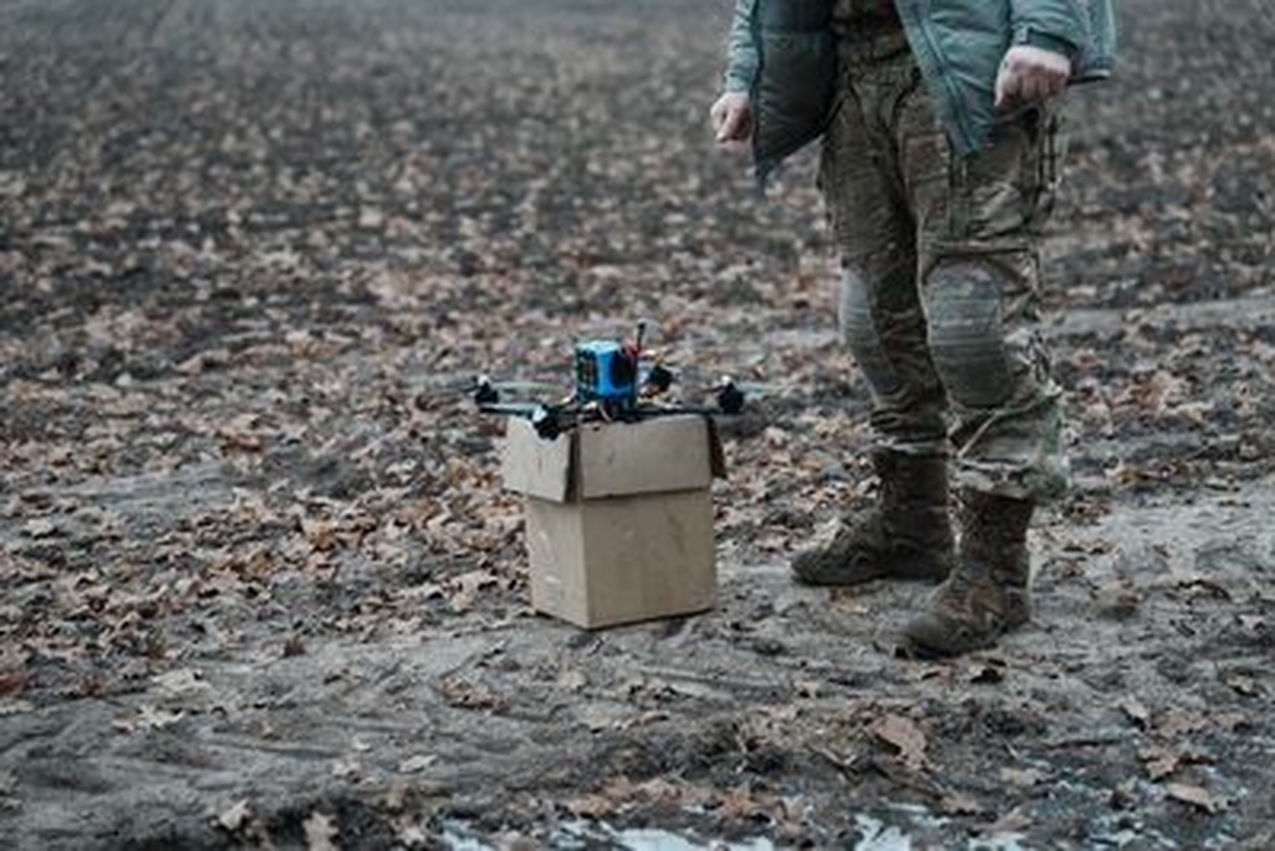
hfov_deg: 28.8
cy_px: 426
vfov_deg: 19.5
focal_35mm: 70
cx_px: 638
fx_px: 2480
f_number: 2.8
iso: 250
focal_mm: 70
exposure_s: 1/160
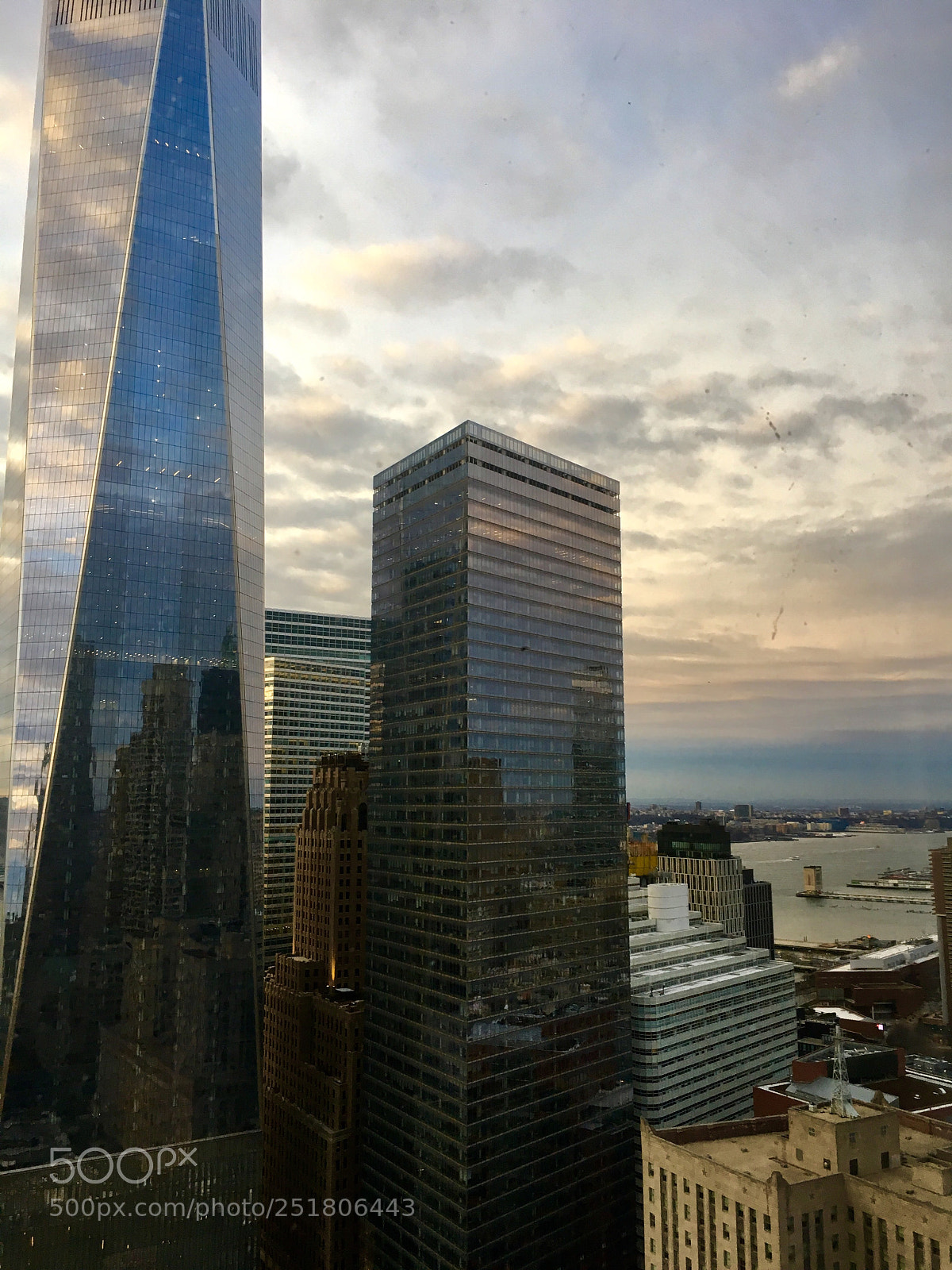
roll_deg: +0.5
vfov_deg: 61.7
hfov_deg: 48.2
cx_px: 476
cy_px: 635
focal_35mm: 29
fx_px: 1063
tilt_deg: +9.3
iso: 32
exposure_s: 1/40
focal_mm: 4.15
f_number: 2.2
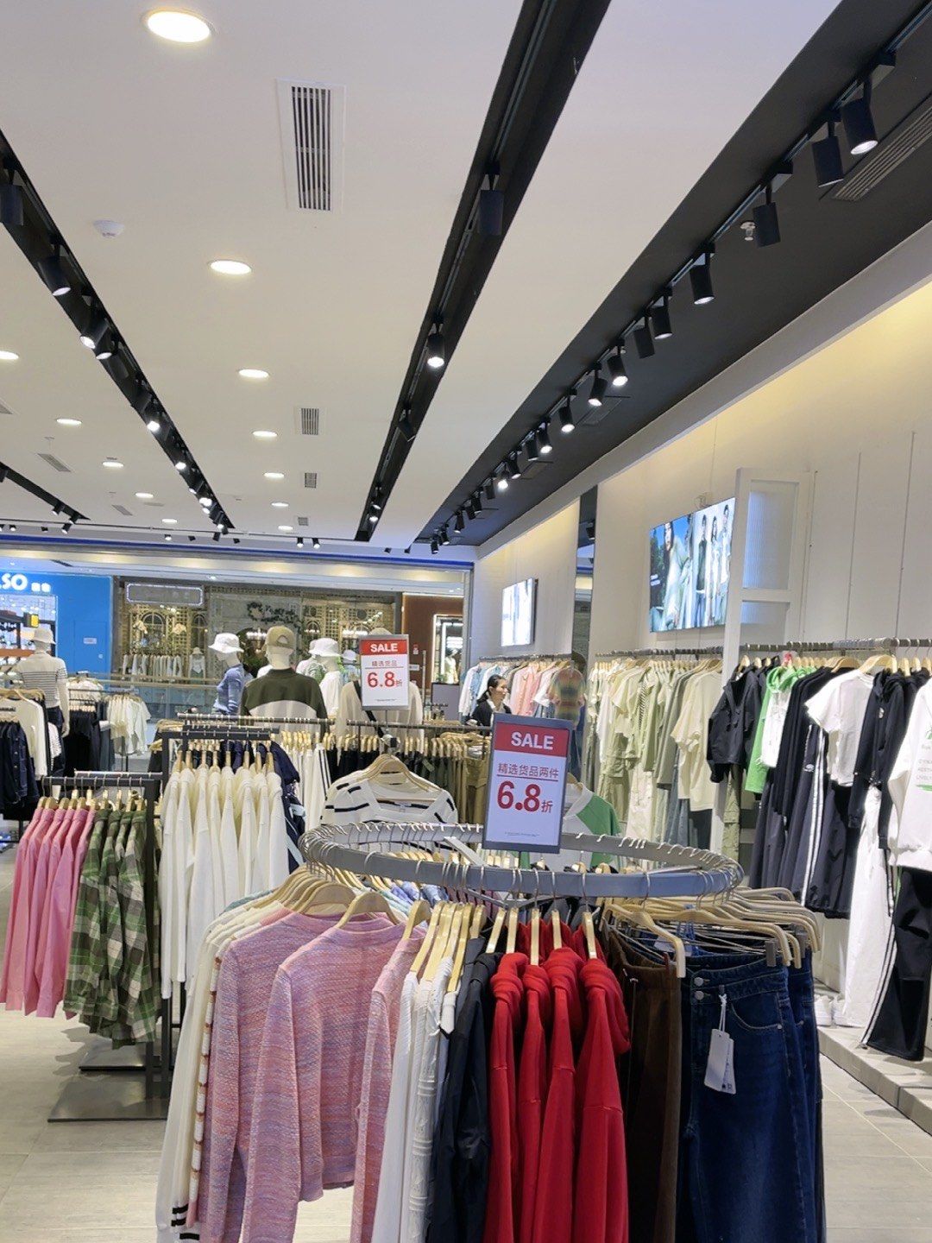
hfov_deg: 51.4
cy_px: 622
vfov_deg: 65.3
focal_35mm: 27
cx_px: 466
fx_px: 969
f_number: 1.6
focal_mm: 5.1
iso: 40
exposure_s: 1/50
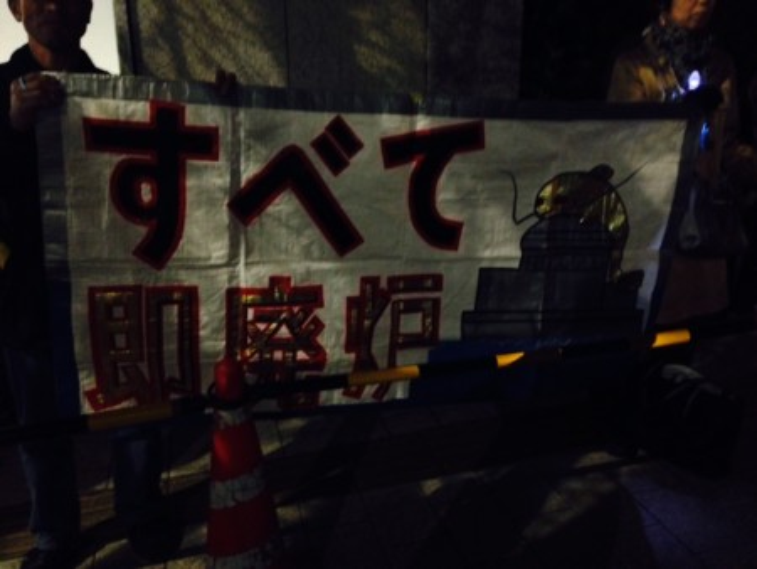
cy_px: 284
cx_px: 378
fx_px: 722
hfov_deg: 55.3
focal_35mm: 33
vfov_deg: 43.0
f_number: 2.4
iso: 800
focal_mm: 4.12
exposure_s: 1/15
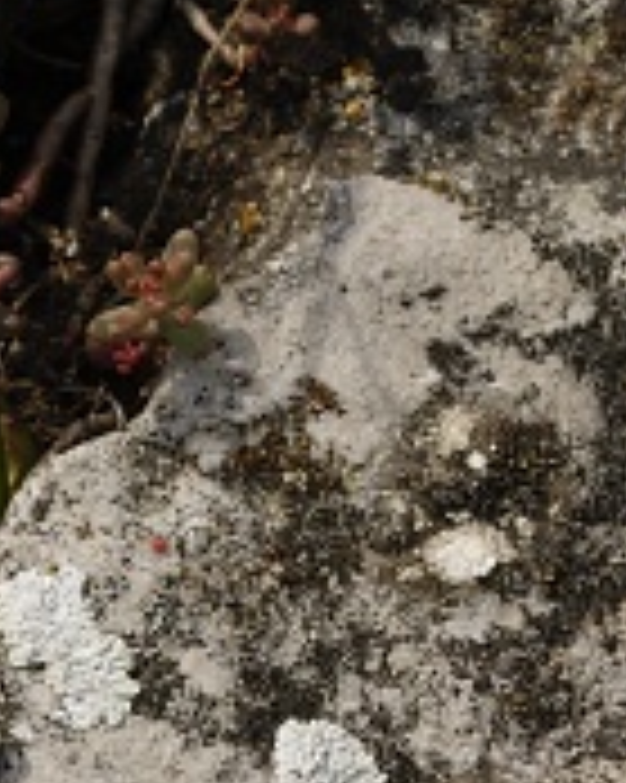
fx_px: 12776
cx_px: -603
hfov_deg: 2.8
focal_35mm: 551
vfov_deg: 3.5
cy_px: 792
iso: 100
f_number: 8
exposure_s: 1/250
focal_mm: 85
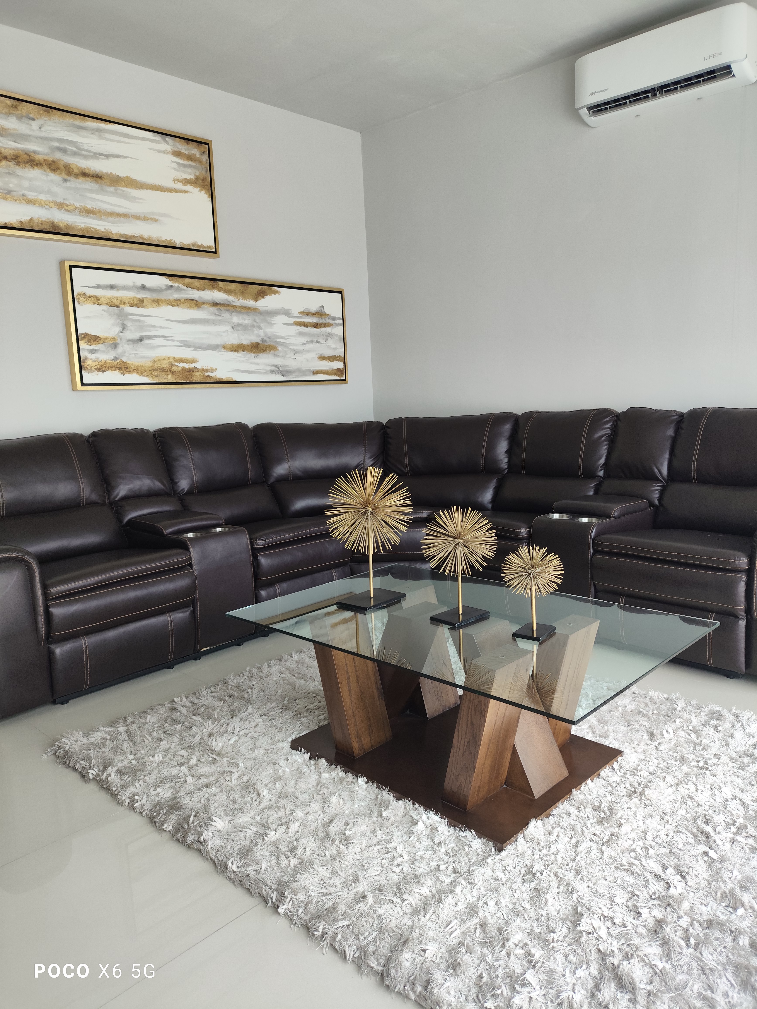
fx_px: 728
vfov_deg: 69.4
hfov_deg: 54.9
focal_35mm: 25
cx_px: 378
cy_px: 504
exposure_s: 1/120
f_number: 1.79
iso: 125
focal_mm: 4.71
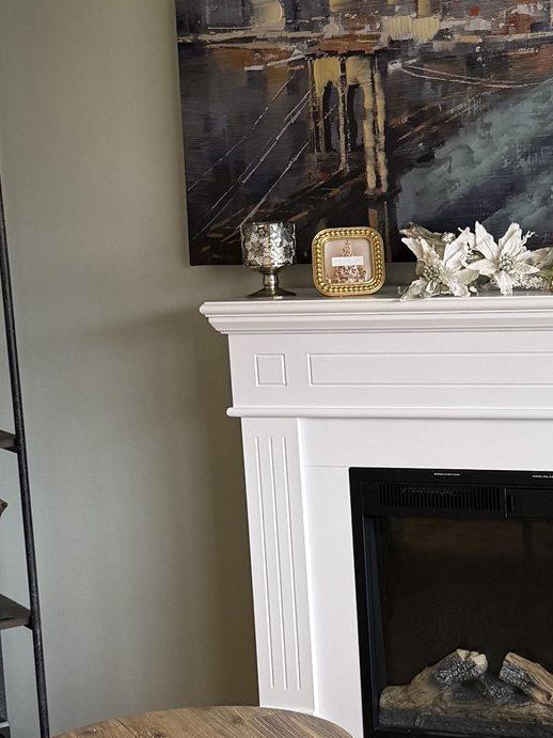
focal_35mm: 80
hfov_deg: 18.2
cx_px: 479
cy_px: 370
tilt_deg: -6.8
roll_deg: +2.3
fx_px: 1705
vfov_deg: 24.4
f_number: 1.78
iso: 200
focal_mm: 6.76
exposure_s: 1/60
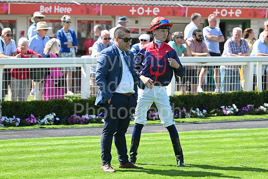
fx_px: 1266
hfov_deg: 12.1
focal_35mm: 170
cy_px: 90
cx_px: 134
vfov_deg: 8.1
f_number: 5.6
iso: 400
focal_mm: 170
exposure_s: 1/800
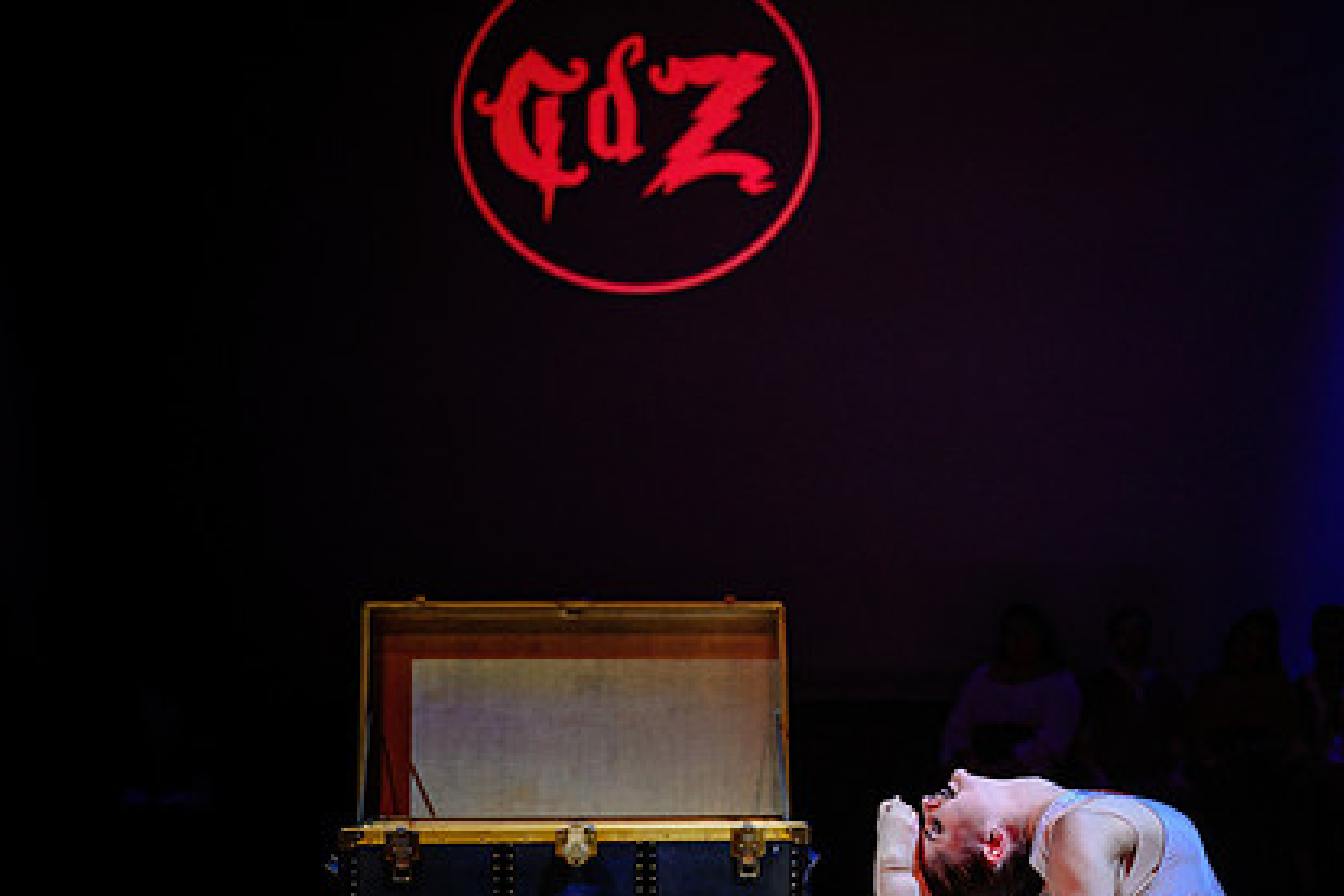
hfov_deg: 28.8
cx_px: 821
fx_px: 2613
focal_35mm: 70
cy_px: 583
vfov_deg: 19.4
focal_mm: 50
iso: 1600
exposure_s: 1/320
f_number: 2.8
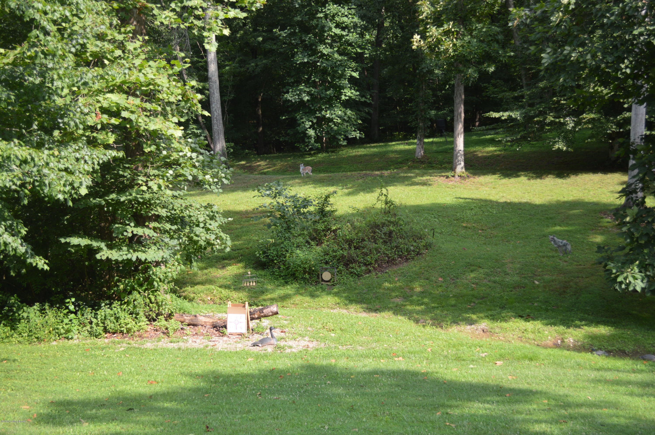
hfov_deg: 38.9
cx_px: 328
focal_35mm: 51
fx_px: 927
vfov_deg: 26.4
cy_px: 218
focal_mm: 34
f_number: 5
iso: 100
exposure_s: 1/160
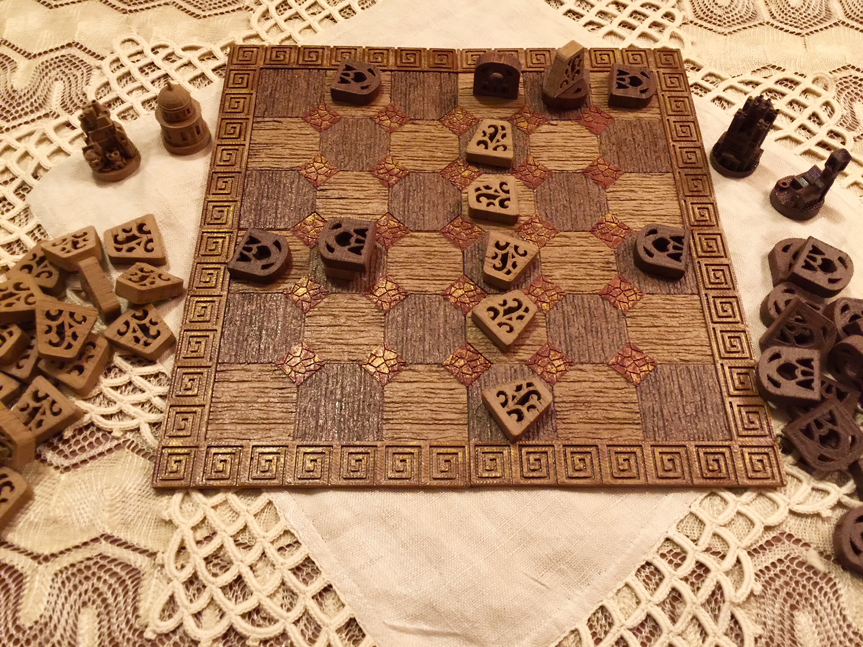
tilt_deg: -61.2
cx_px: 432
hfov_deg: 61.7
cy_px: 324
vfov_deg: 48.2
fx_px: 723
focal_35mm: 29
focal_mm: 4.15
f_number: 2.2
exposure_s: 1/4
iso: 64
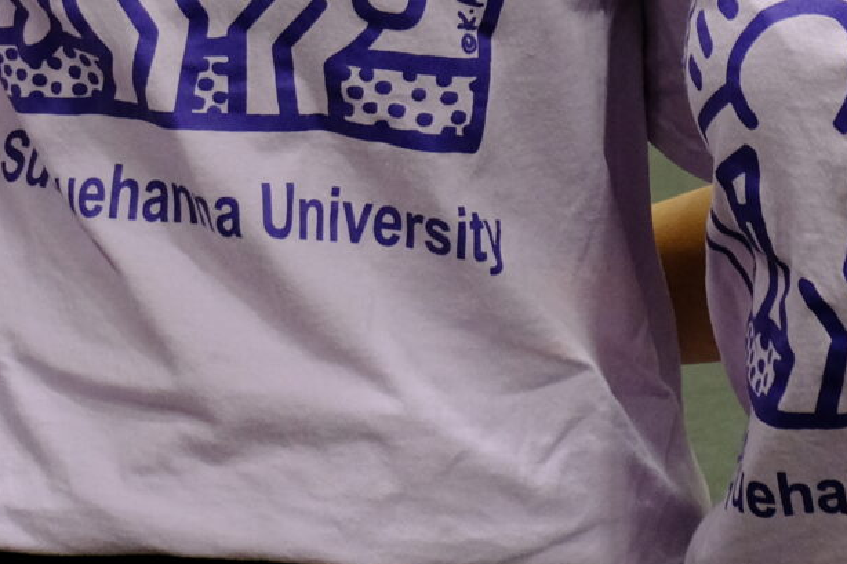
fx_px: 4022
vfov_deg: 7.8
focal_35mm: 171
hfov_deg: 12.0
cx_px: 258
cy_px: -434
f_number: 4.4
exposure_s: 1/100
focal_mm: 27.1
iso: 1000
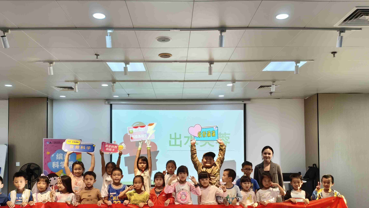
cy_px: 144
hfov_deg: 61.0
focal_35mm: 32
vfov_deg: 36.2
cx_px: 175
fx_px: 313
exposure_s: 1/48
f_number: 1.5
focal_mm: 4.94
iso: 125
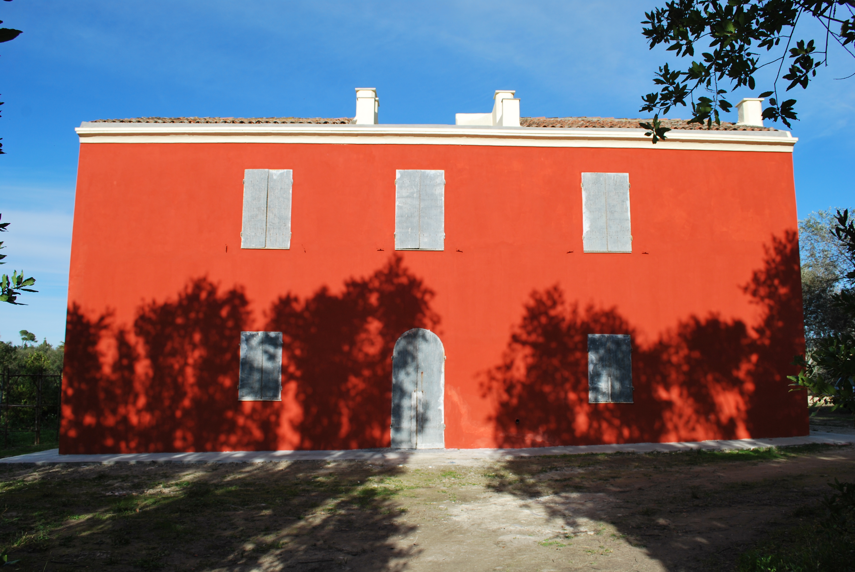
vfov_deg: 48.0
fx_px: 642
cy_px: 286
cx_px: 428
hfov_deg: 67.3
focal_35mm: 27
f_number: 8
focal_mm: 18
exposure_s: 1/250
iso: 100
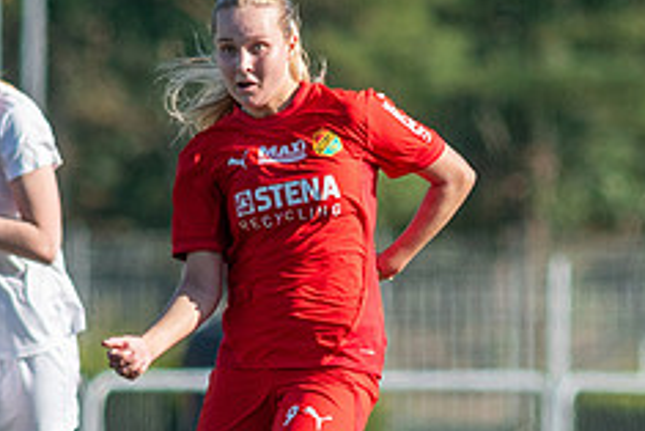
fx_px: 26514
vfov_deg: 0.9
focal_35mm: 1479
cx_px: 261
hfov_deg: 1.4
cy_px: 377
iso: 180
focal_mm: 300
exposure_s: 1/1600
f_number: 3.5
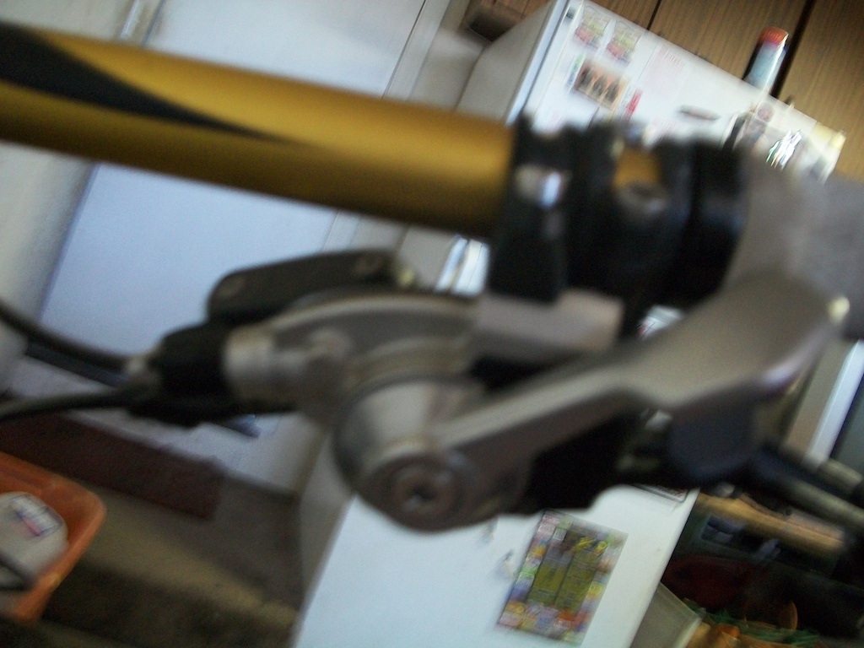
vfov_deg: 44.2
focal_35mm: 32
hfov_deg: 56.8
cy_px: 324
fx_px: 799
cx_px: 432
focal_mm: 5.7
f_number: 2.9
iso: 220
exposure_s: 1/10
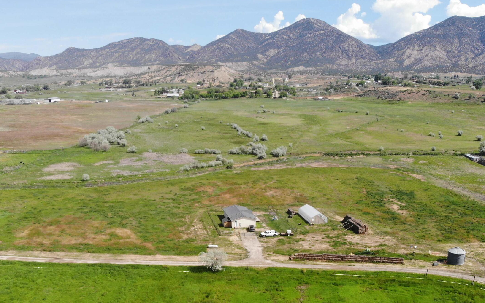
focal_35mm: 36
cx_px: 239
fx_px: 476
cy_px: 239
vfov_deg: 34.3
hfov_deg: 54.0
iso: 100
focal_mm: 4.5
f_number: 2.8
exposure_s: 1/740
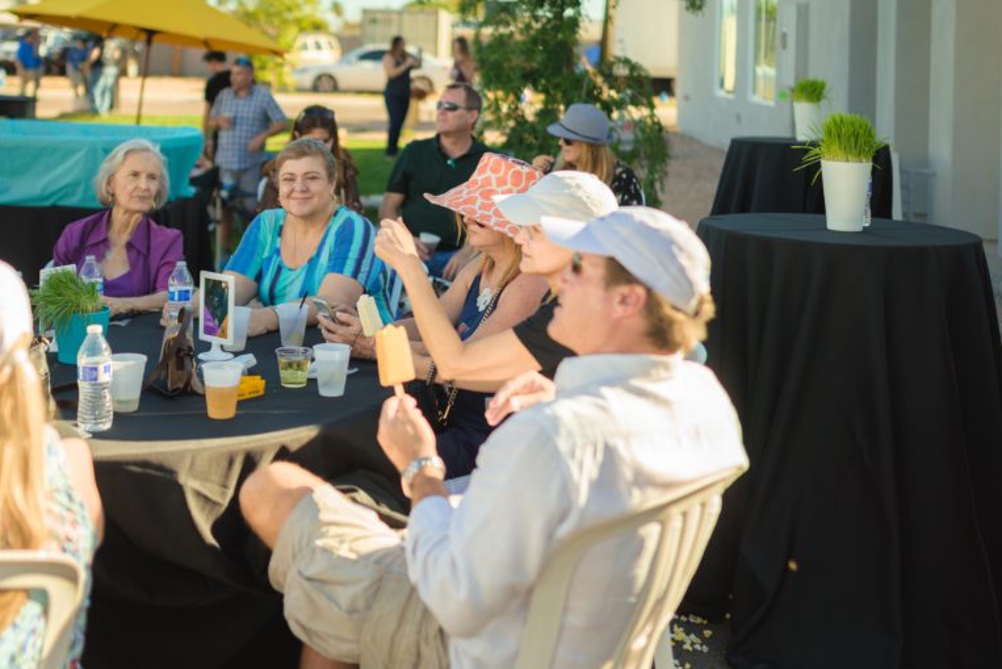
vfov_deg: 28.6
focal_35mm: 47
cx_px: 414
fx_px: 1308
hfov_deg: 41.8
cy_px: 282
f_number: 1.6
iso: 220
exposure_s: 1/8000
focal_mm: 35
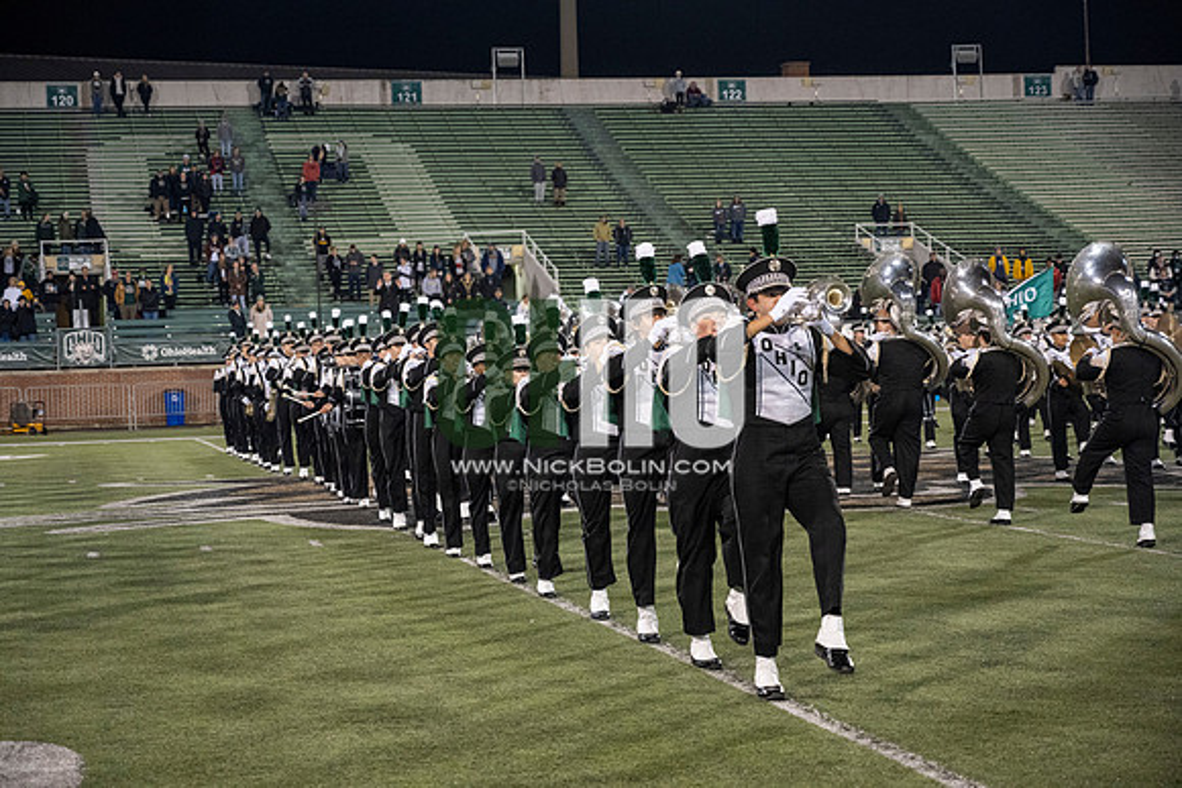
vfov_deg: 19.5
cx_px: 591
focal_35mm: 70
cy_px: 394
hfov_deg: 28.8
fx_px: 2299
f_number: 4
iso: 2500
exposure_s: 1/500
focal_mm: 70
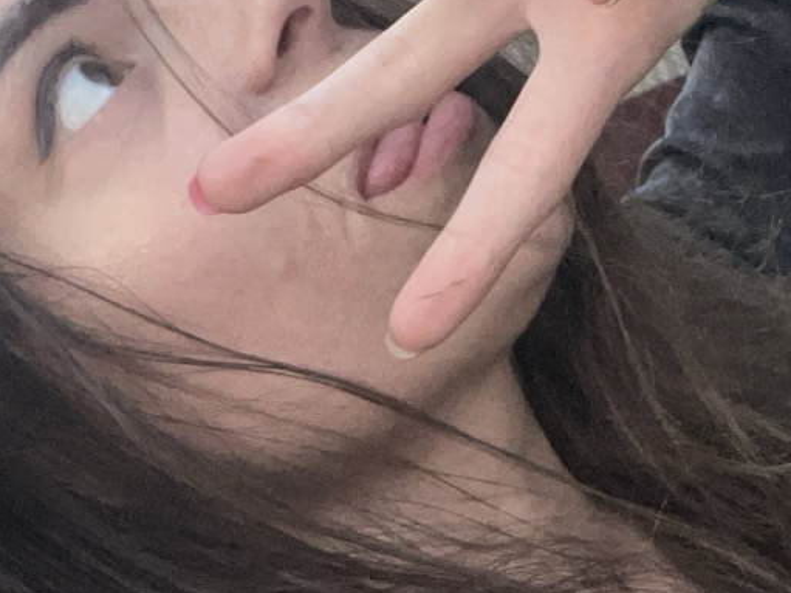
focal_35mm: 90
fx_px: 2056
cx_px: 556
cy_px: 621
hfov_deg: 21.7
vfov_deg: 16.0
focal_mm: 2.71
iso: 250
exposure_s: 1/60
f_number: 2.2
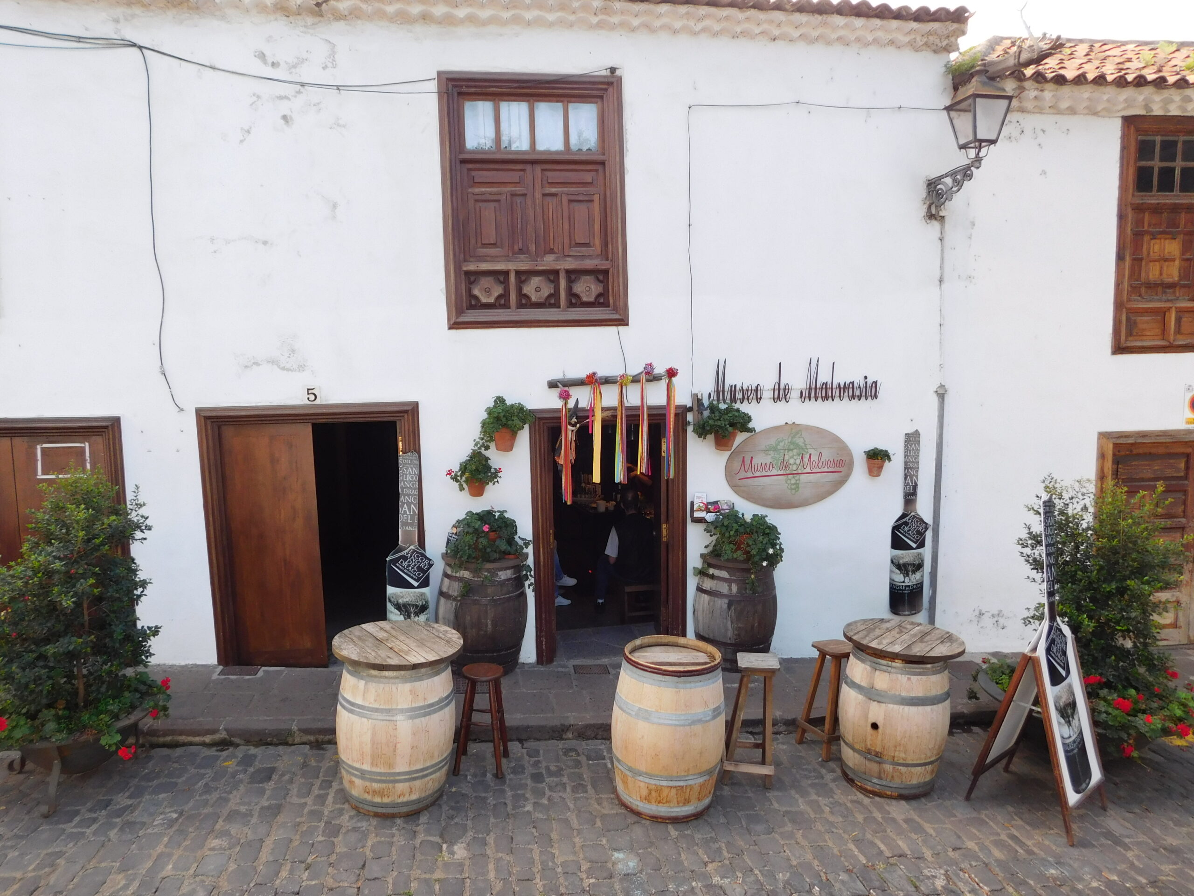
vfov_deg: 58.9
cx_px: 597
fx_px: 793
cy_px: 448
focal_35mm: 23
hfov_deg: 73.9
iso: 125
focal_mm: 4
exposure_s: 1/250
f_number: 3
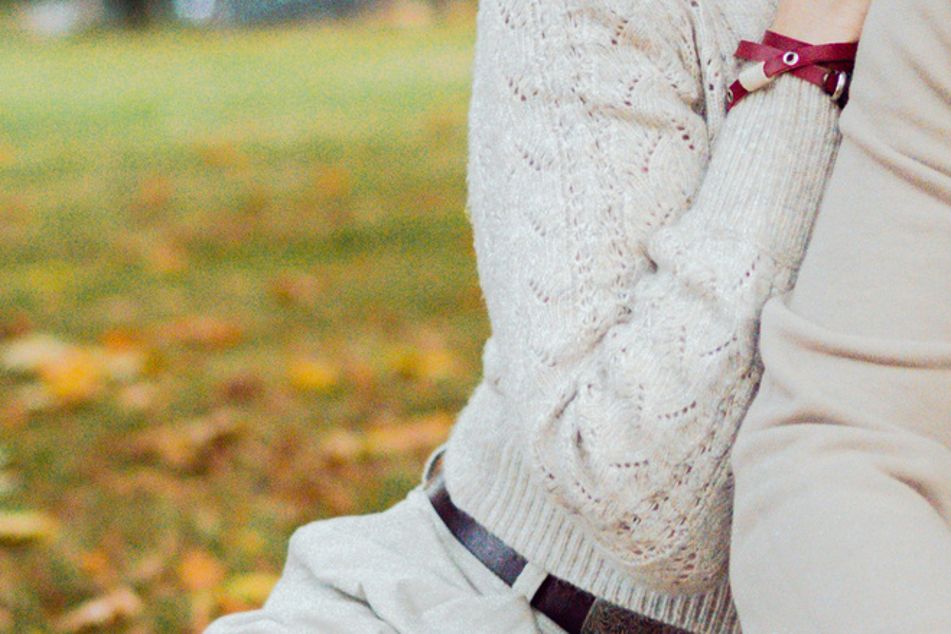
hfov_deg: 13.7
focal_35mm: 149
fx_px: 3935
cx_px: 88
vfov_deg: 9.2
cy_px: 188
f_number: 1.8
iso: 1600
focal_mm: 35
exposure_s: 1/320
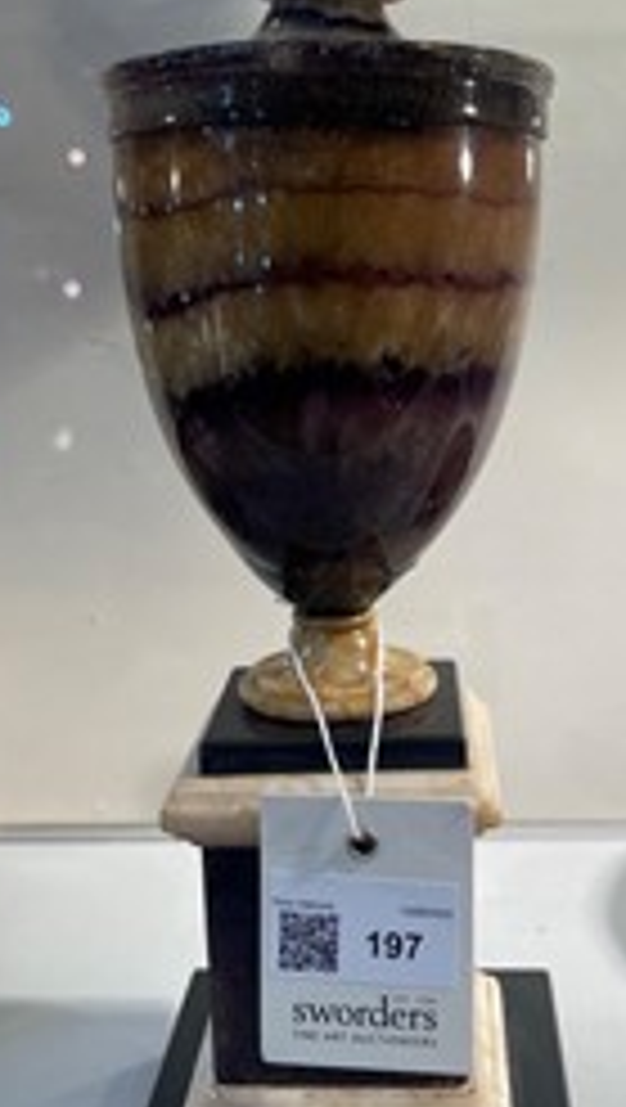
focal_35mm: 46
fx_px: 1353
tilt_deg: -9.2
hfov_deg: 26.0
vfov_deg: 44.3
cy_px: 450
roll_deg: +2.0
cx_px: 333
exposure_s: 1/100
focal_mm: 5.1
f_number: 1.6
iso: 40
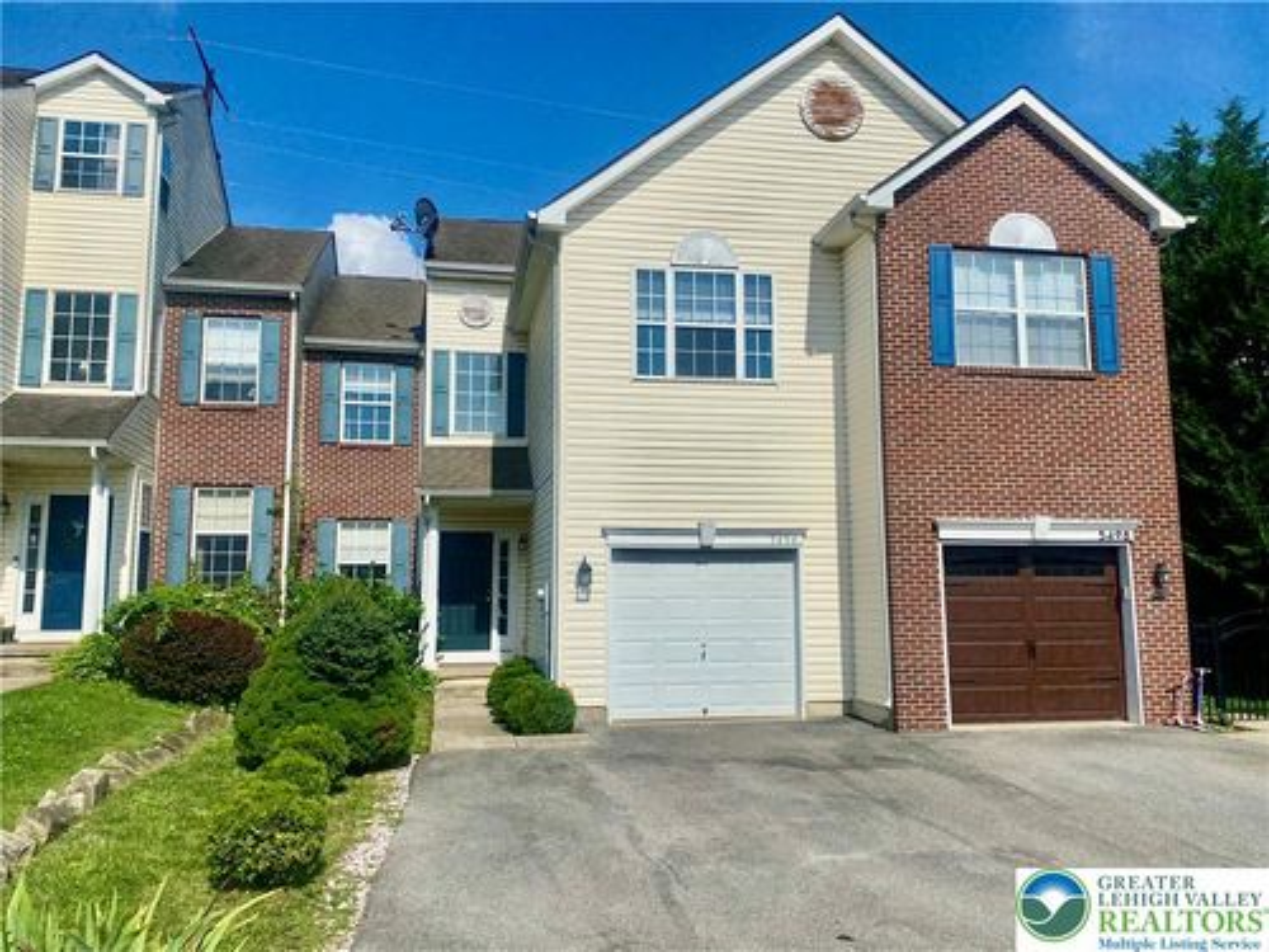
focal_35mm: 26
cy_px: 476
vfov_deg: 53.1
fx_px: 953
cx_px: 634
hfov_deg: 67.3
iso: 32
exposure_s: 1/6410
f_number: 1.8
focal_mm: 4.25
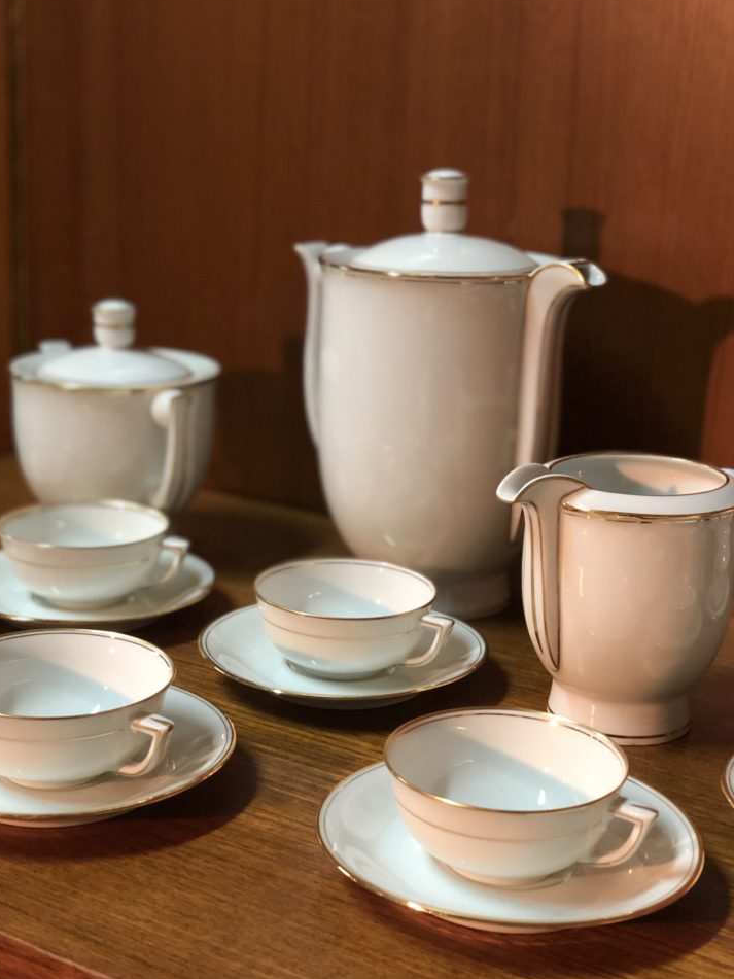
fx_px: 1584
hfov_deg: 26.1
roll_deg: -3.3
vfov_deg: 34.3
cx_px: 388
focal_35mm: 56
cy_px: 512
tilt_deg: -14.5
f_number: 2.4
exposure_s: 1/14
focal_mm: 6
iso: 160
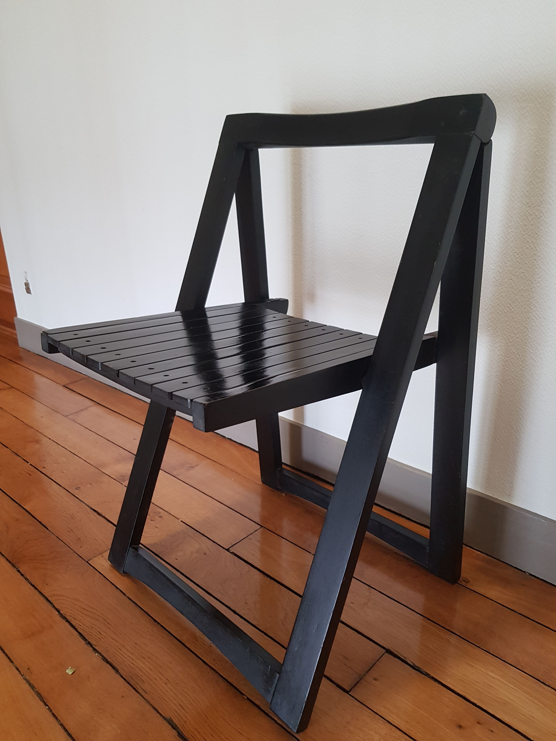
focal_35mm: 26
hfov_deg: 53.1
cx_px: 278
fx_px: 557
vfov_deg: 67.3
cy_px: 370
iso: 200
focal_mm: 4.2
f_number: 1.7
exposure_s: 1/50
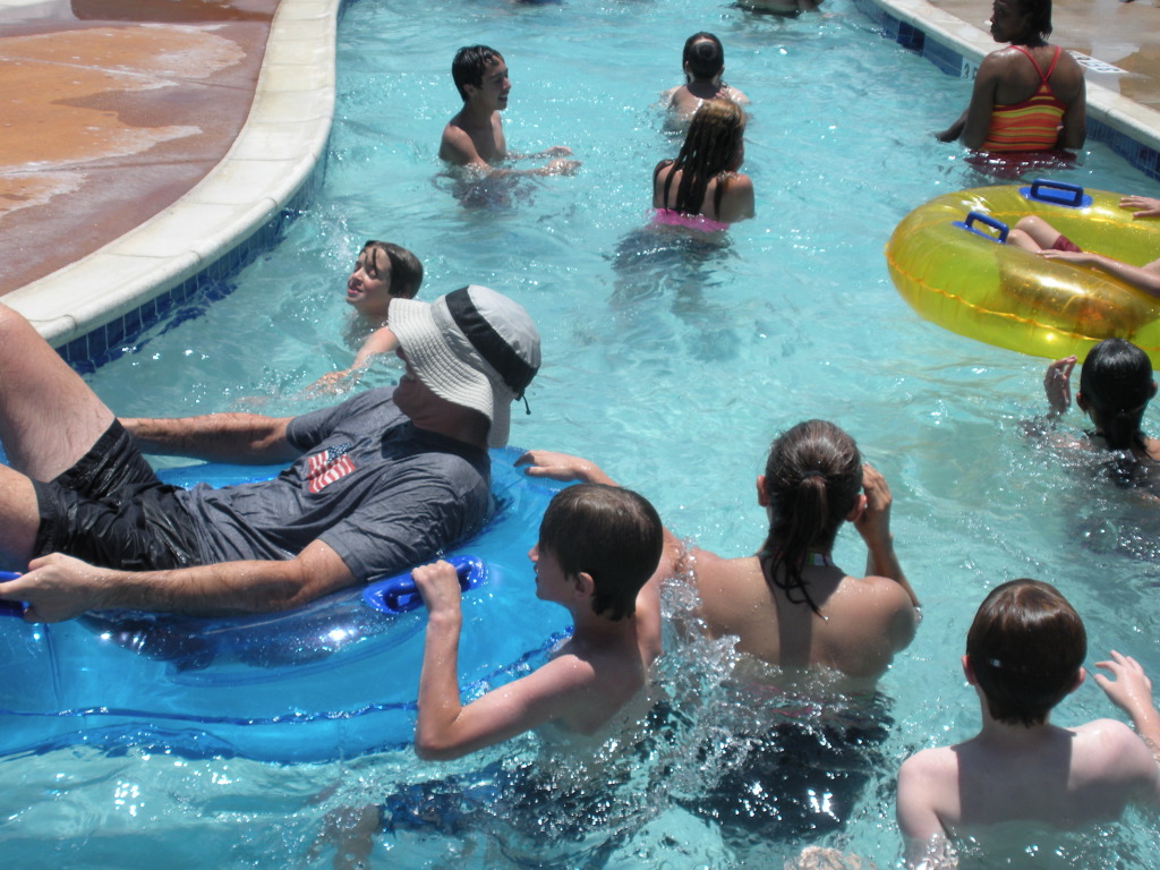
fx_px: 1743
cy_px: 435
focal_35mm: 52
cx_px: 580
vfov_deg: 28.0
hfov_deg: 36.8
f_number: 4.4
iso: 64
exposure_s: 1/656
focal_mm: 9.1
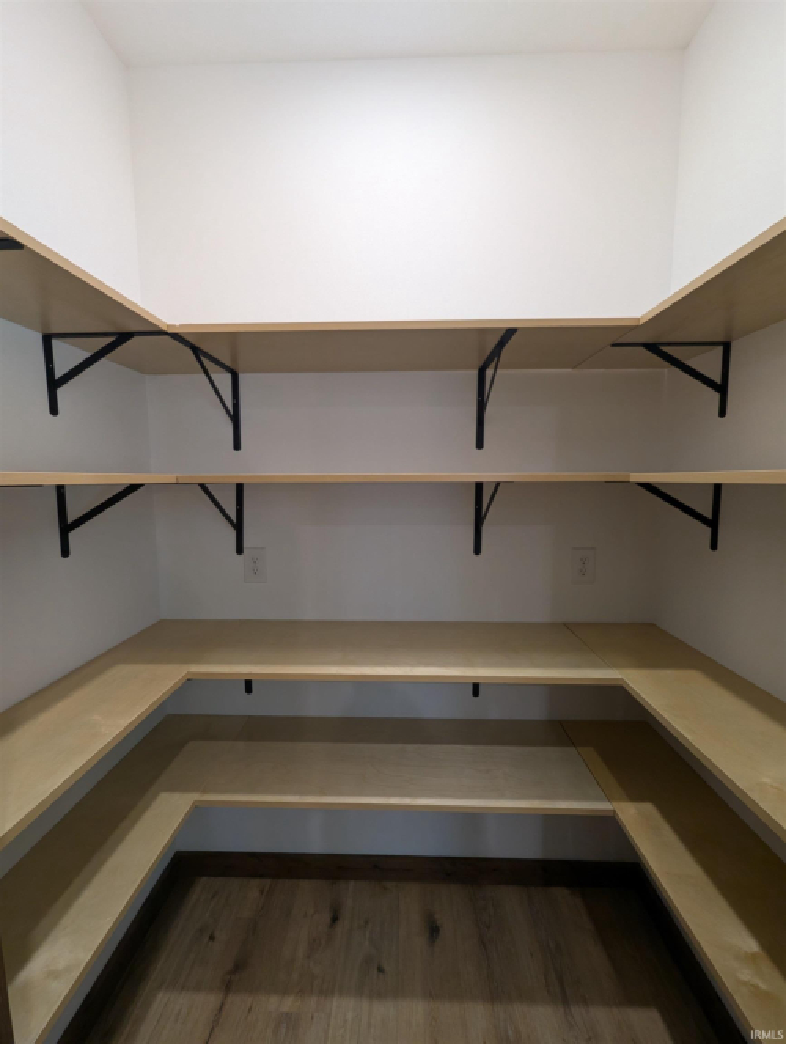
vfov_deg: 106.1
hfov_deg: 90.1
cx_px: 393
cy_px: 522
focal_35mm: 13
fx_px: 393
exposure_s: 1/24
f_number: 2.2
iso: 64
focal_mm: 1.95
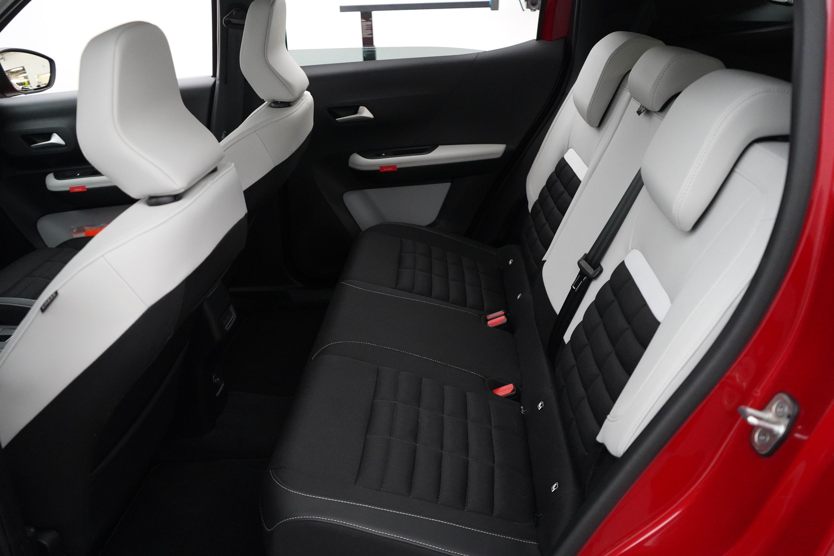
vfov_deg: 46.4
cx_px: 417
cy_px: 278
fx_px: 649
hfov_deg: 65.5
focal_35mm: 28
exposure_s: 1/160
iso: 6400
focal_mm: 28
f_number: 3.5
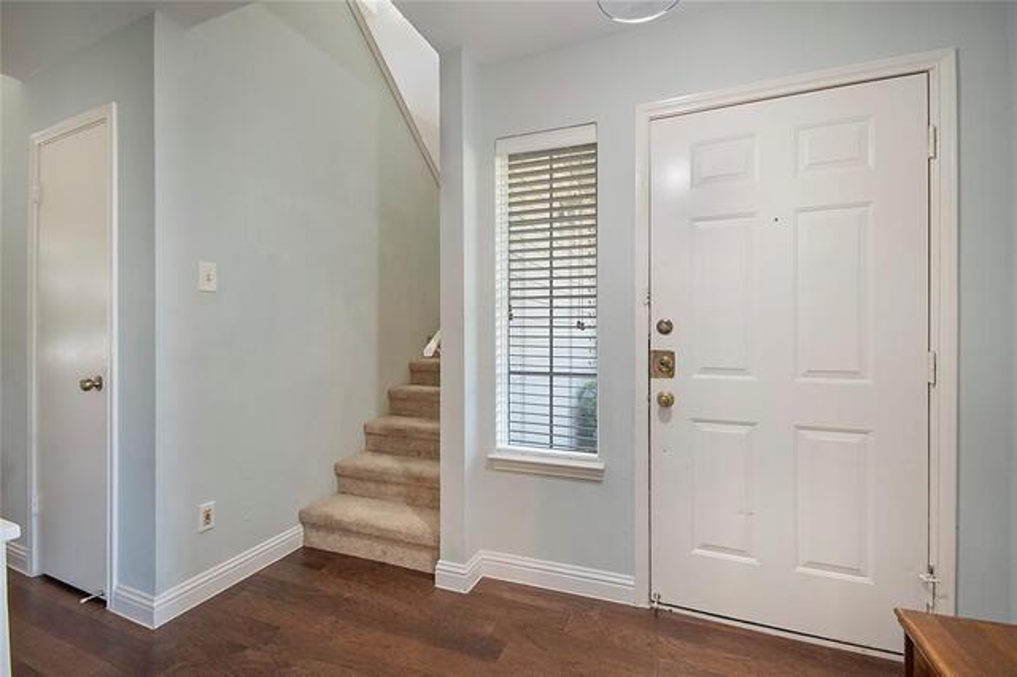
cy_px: 338
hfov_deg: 100.4
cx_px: 508
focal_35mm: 15
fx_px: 424
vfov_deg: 77.3
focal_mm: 10
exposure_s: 1/4
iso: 100
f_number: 8
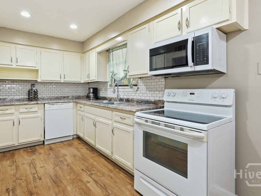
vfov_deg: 68.5
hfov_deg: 84.1
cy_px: 89
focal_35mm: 19
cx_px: 111
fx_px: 143
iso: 320
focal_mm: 16
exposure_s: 1/125
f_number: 9
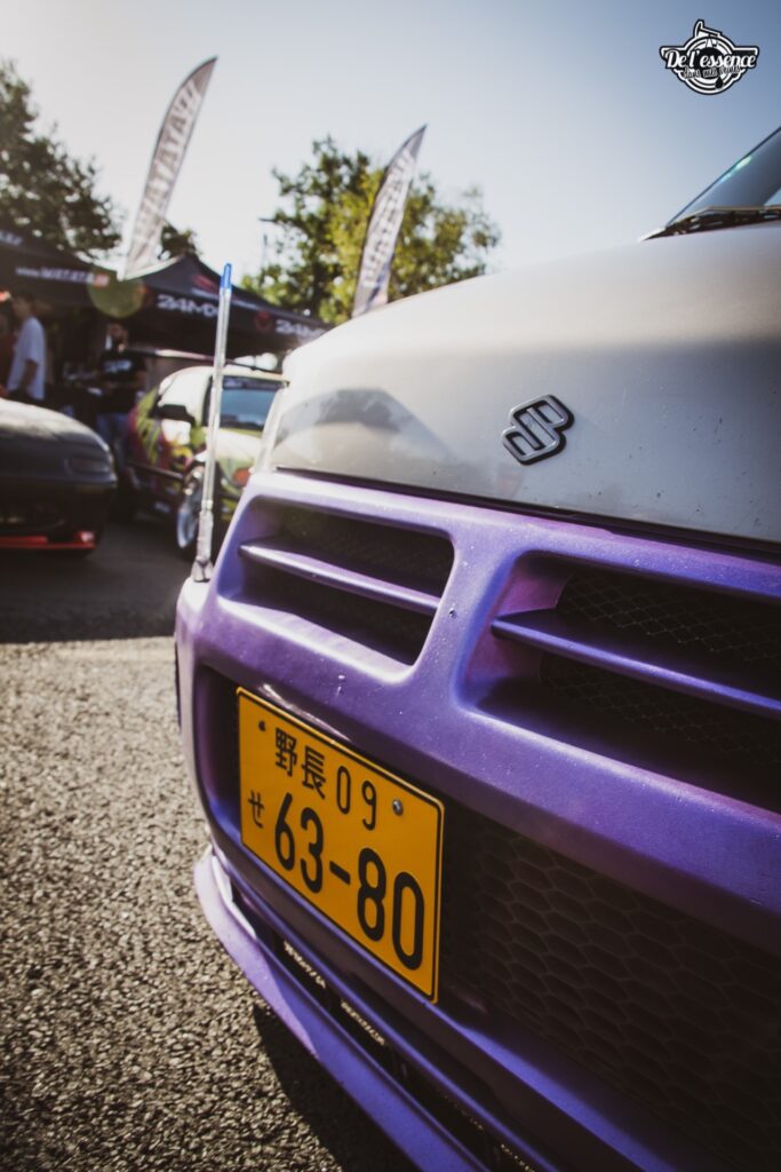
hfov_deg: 41.7
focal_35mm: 32
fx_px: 1025
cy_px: 586
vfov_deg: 59.5
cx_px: 390
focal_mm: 21
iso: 100
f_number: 7.1
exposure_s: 1/200
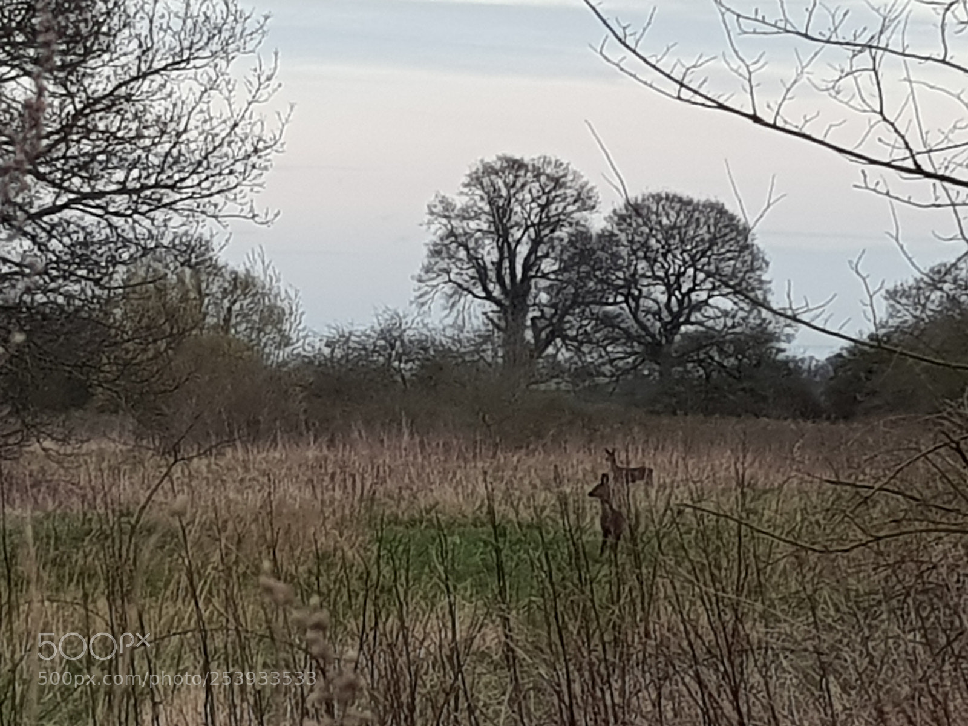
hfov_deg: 67.3
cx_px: 484
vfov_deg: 53.1
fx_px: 727
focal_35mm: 26
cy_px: 363
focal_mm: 4.2
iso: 64
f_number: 1.7
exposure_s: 1/100
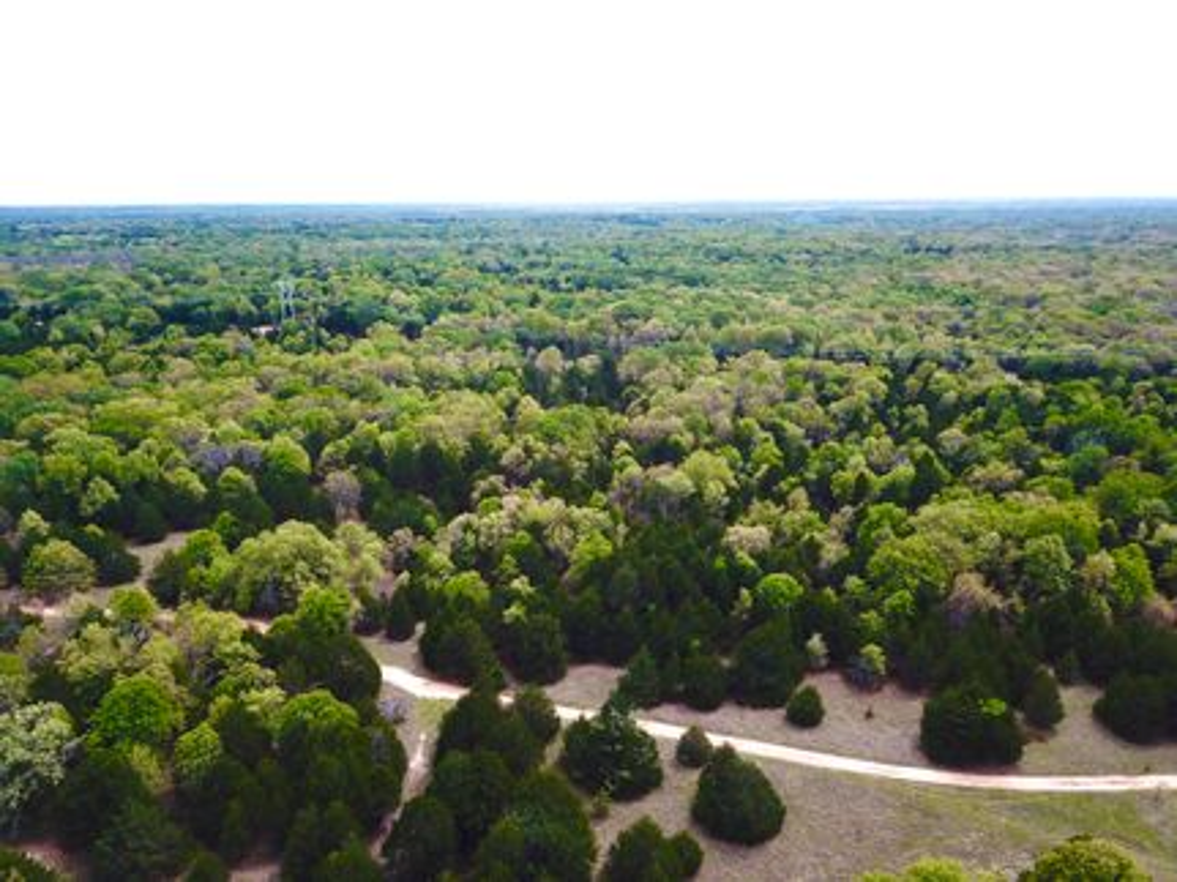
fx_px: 884
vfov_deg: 53.0
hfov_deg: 67.3
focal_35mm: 26
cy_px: 441
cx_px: 588
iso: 100
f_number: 2.2
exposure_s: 1/1047
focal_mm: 4.7
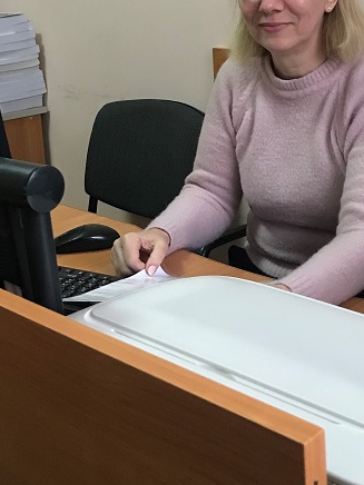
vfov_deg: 41.0
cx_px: 253
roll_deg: +1.7
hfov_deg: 31.8
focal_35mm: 45
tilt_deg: -10.0
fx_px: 631
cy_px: 128
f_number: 1.8
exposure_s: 1/17
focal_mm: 3.99
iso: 100
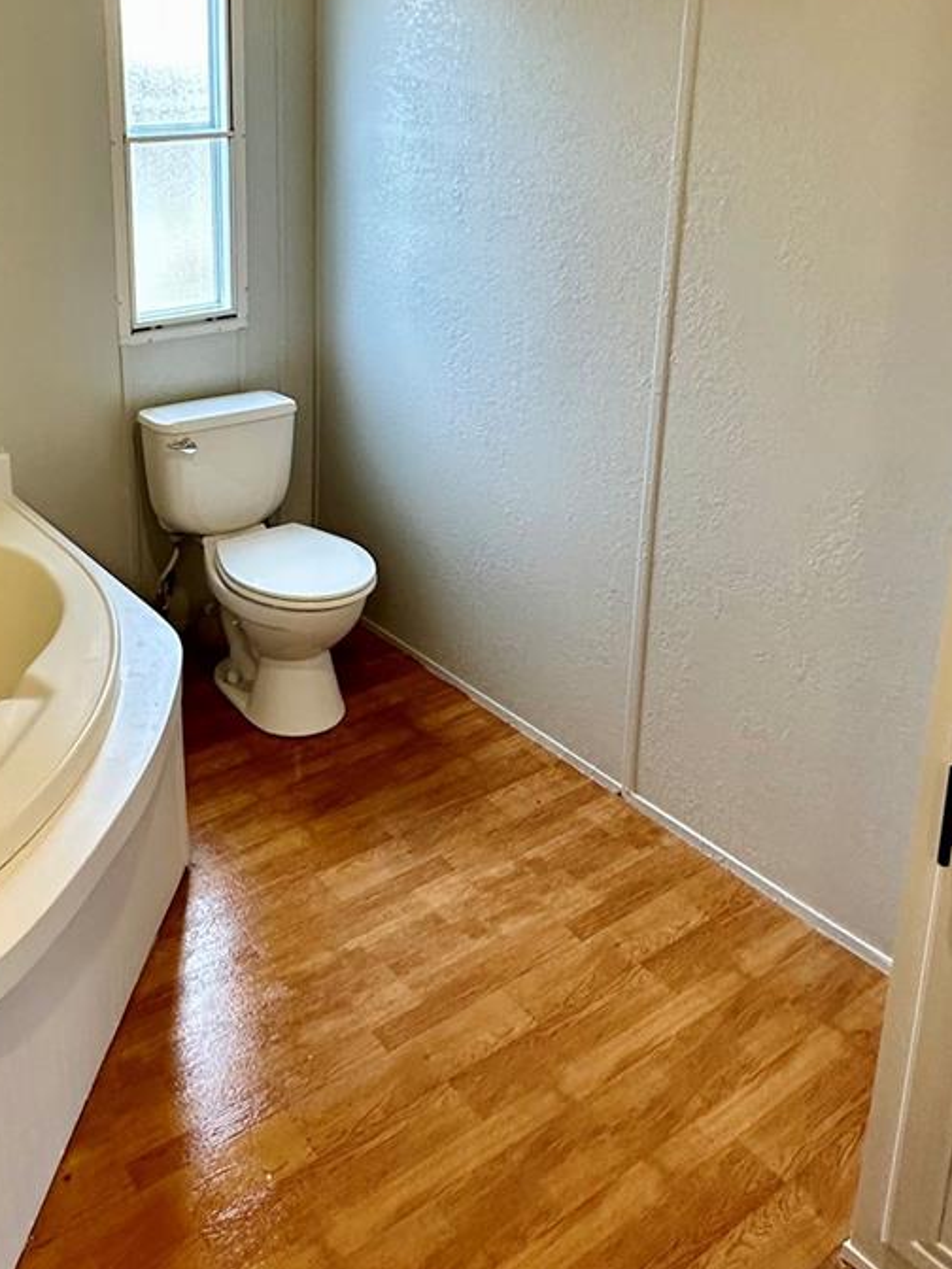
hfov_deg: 43.2
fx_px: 1173
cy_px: 363
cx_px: 276
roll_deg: +1.7
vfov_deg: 54.9
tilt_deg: -15.2
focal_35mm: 32
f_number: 2.2
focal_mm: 2.22
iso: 250
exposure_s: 1/120
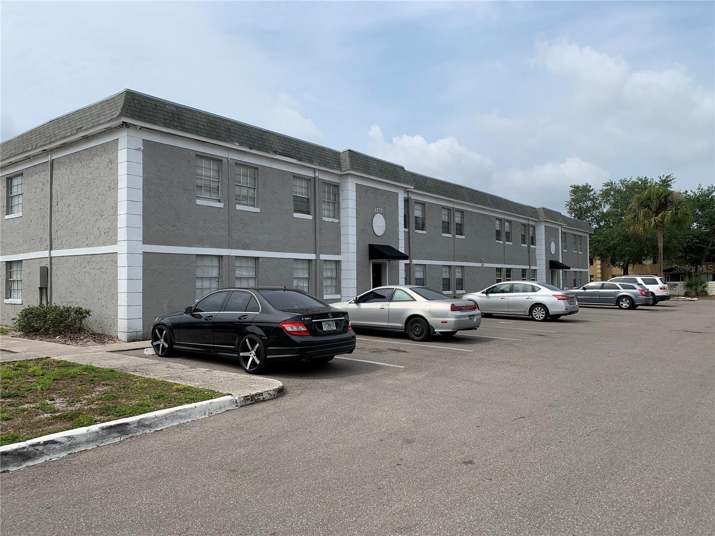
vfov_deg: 53.1
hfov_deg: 67.3
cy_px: 268
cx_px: 358
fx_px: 537
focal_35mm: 26
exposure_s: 1/4098
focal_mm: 4.25
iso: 25
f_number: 1.8
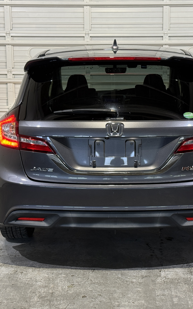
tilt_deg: -9.5
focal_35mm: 68
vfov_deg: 30.2
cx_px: 116
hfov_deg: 19.1
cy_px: 155
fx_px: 572
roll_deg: -0.5
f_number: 1.78
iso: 125
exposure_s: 1/60
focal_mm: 6.76
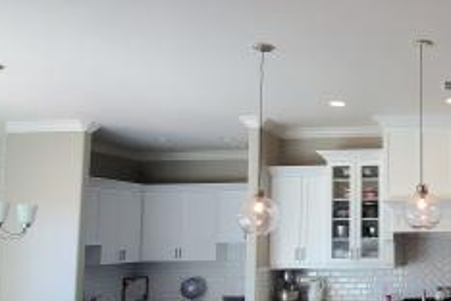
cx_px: 470
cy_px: 183
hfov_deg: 43.0
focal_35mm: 37
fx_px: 463
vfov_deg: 35.8
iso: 64
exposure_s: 1/59
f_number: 2.2
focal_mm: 1.8
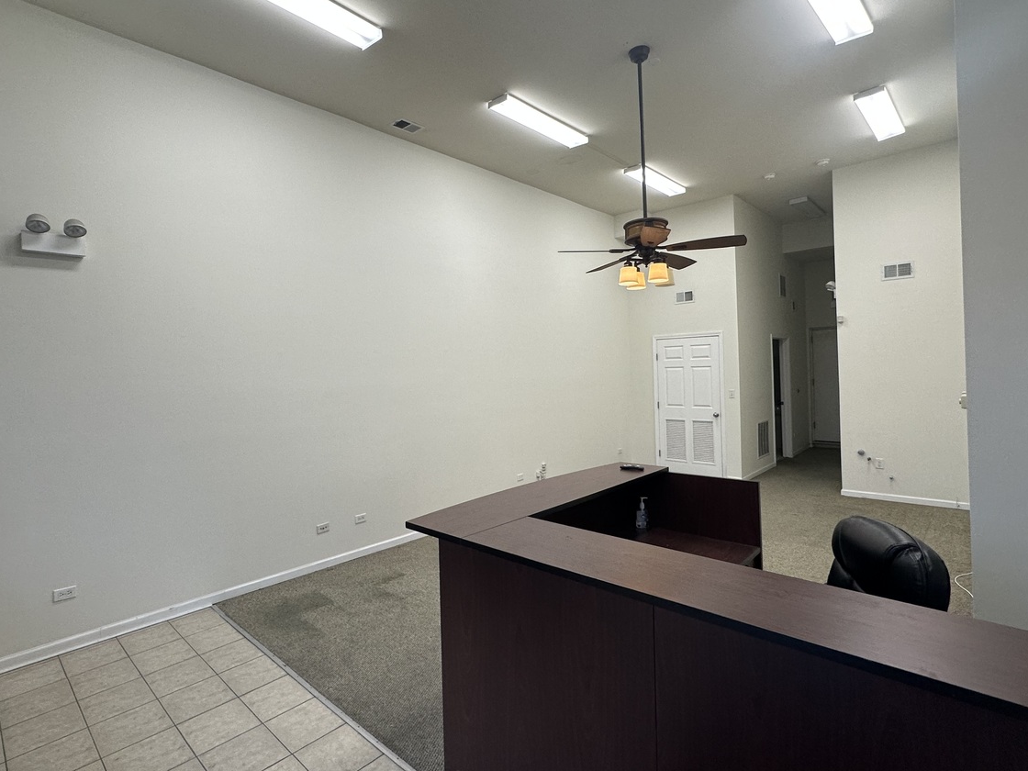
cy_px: 371
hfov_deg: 87.5
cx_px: 468
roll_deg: +1.3
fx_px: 535
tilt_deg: -0.6
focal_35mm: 18
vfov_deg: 71.6
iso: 125
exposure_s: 1/120
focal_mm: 2.22
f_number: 2.2
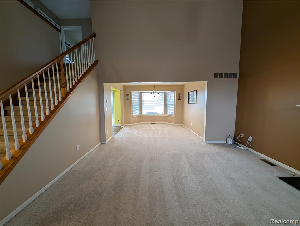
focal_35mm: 12
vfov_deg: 94.6
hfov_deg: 110.5
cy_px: 113
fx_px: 104
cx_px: 150
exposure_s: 1/24
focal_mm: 2.23
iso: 57
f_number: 1.95
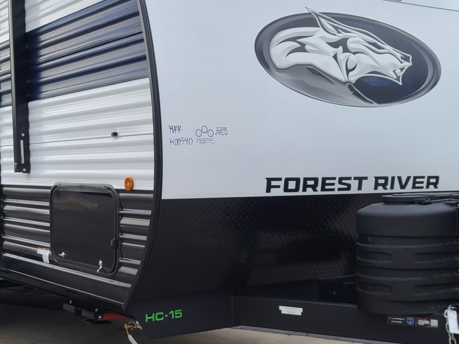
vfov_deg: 27.0
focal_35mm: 54
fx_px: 716
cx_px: 139
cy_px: 209
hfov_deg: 35.1
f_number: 1.8
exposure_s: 1/401
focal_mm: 7
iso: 16
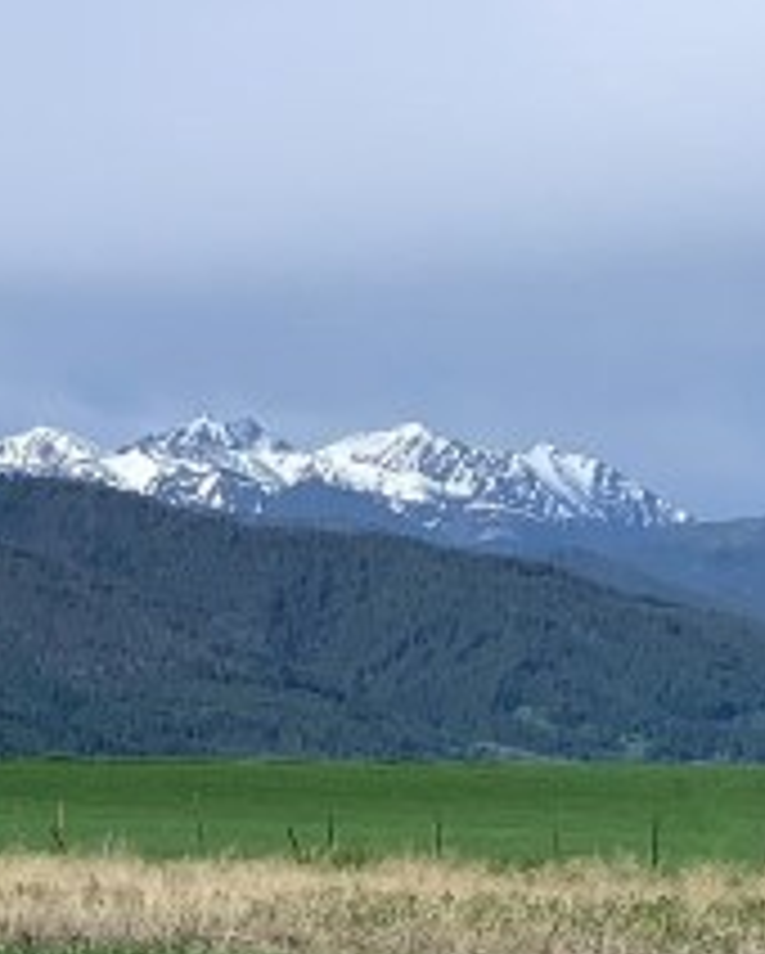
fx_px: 6924
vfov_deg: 7.9
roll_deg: +1.3
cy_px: 284
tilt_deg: +6.1
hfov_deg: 6.2
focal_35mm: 245
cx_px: 1148
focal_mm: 6
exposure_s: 1/1712
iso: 16
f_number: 2.4
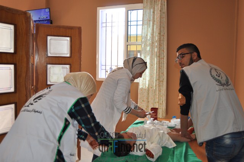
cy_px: 81
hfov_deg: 57.3
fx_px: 223
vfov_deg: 39.9
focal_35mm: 33
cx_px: 122
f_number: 3.5
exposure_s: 1/125
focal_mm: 22
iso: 400
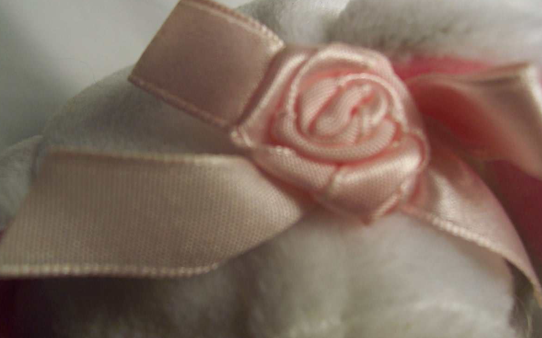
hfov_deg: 49.3
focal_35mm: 40
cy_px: 165
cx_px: 270
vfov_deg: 32.0
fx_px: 591
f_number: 2.8
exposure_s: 1/125
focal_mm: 5.6
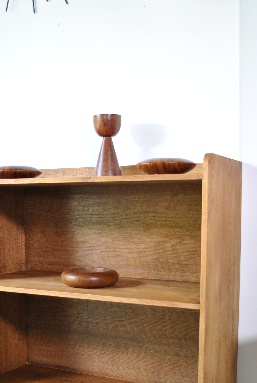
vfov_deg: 40.5
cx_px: 99
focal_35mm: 48
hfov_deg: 28.1
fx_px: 512
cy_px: 260
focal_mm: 22
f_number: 4
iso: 200
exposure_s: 1/30
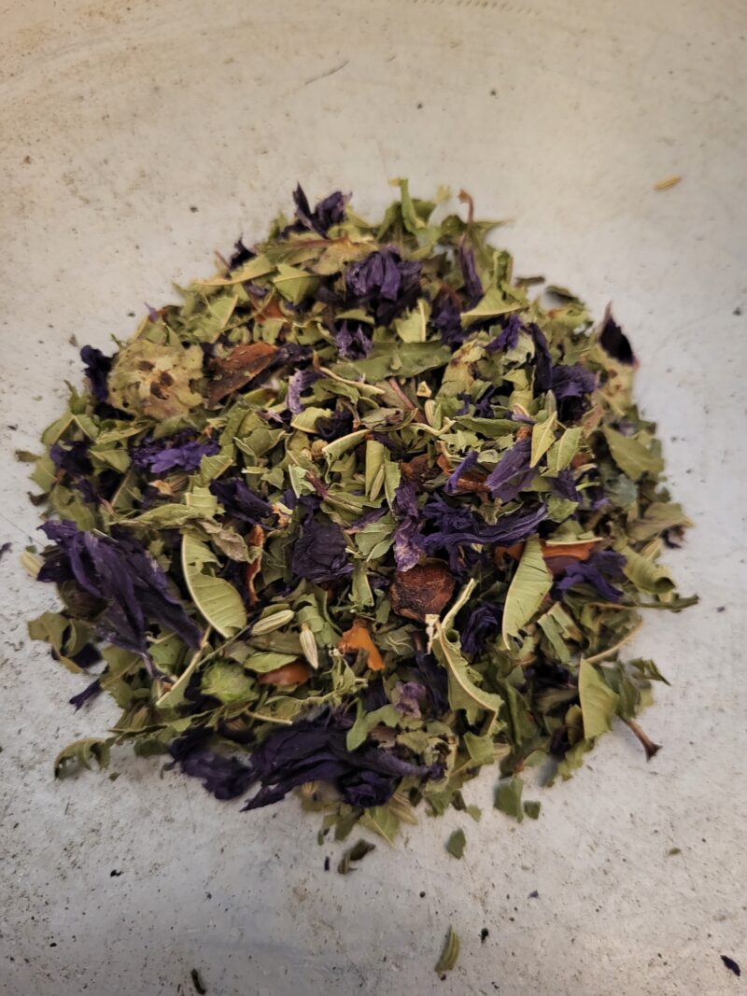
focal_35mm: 26
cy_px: 498
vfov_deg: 67.3
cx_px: 374
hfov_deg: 53.1
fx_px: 748
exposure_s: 1/25
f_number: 1.8
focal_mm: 5.4
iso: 800
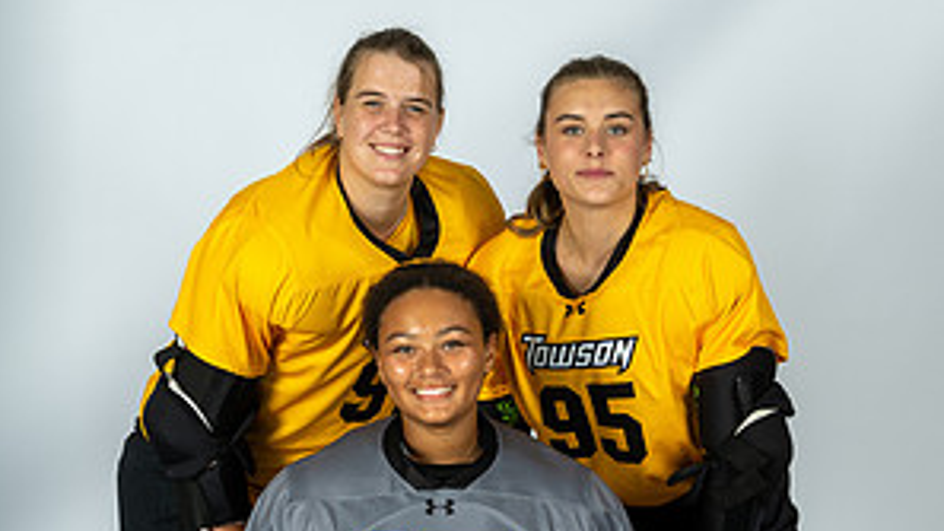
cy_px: 601
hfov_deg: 23.2
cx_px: 470
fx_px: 2303
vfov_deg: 12.9
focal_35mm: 92
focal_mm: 58
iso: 160
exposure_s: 1/200
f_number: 10
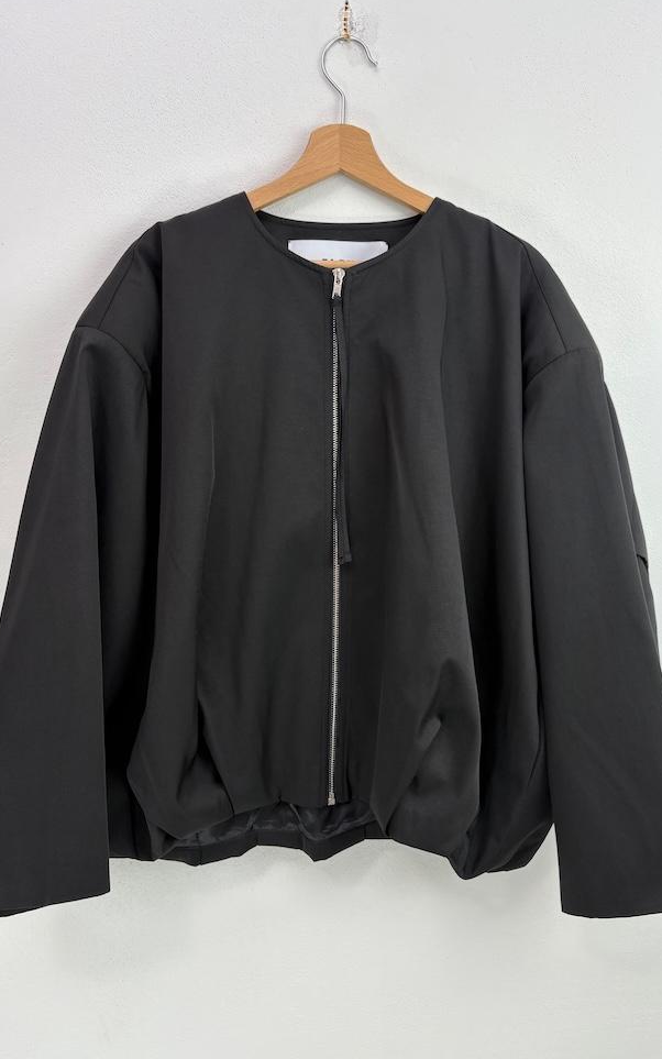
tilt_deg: -8.3
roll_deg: -0.8
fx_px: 808
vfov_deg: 66.5
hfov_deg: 44.5
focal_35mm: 28
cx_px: 333
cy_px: 524
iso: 64
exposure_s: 1/100
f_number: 1.6
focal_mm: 5.96
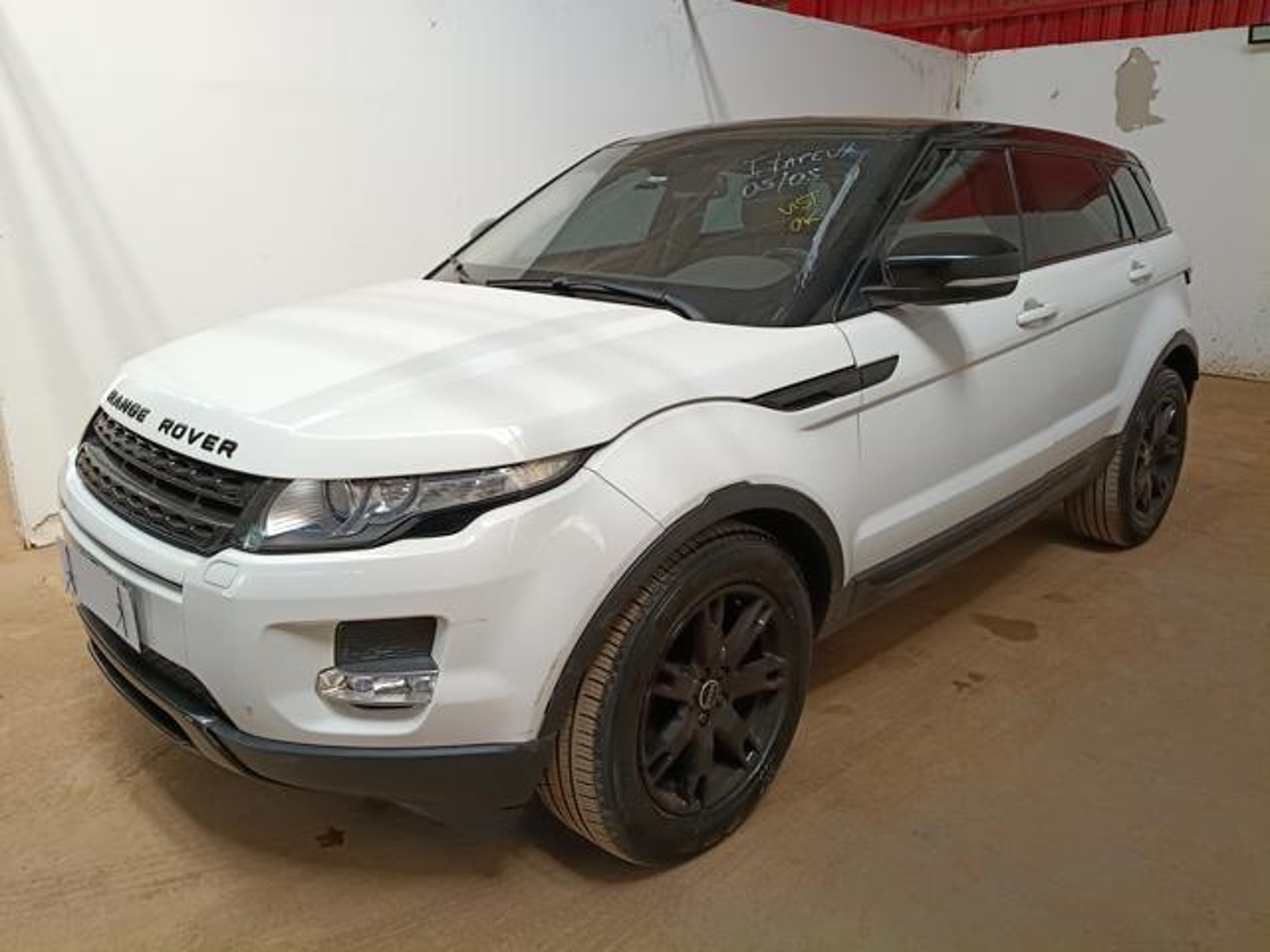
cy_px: 476
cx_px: 635
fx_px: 954
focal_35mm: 26
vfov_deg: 53.1
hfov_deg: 67.3
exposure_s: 1/120
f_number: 1.8
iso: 265
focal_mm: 4.81
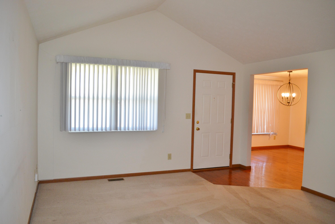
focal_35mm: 27
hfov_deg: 67.4
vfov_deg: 47.9
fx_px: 251
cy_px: 112
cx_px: 168
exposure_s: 1/60
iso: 500
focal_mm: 18
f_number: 3.5
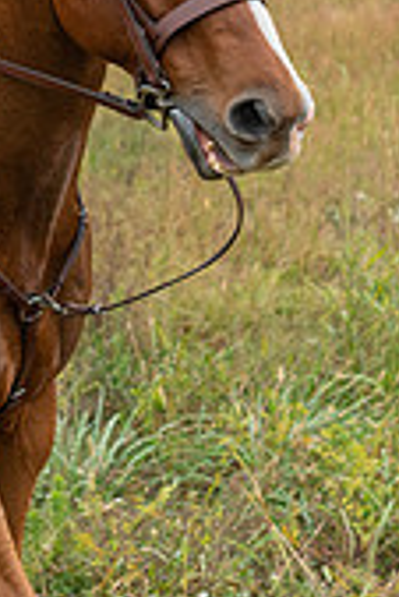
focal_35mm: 140
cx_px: 76
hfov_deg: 9.8
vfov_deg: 14.6
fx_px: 2323
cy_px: 120
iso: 200
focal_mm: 35
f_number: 3.5
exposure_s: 1/500
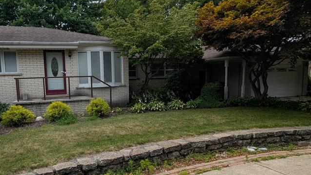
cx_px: 92
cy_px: 103
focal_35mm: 21
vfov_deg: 53.3
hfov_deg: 79.7
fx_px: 173
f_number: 1.7
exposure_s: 1/4505
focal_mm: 2.02
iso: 49
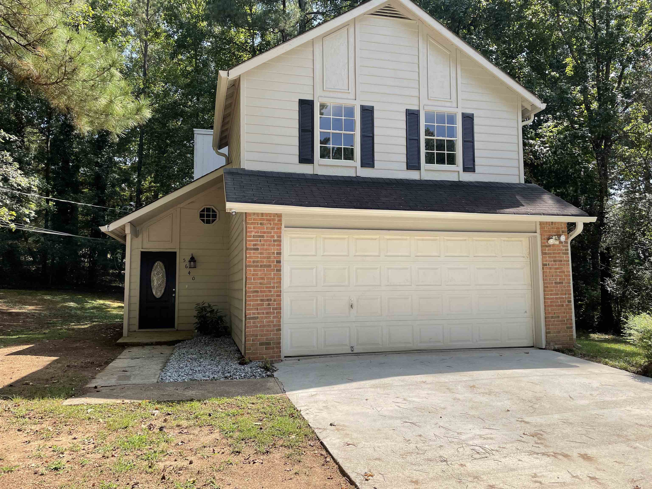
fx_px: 490
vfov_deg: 53.1
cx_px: 326
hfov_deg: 67.3
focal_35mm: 26
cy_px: 244
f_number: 1.6
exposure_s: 1/1453
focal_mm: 4.2
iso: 32
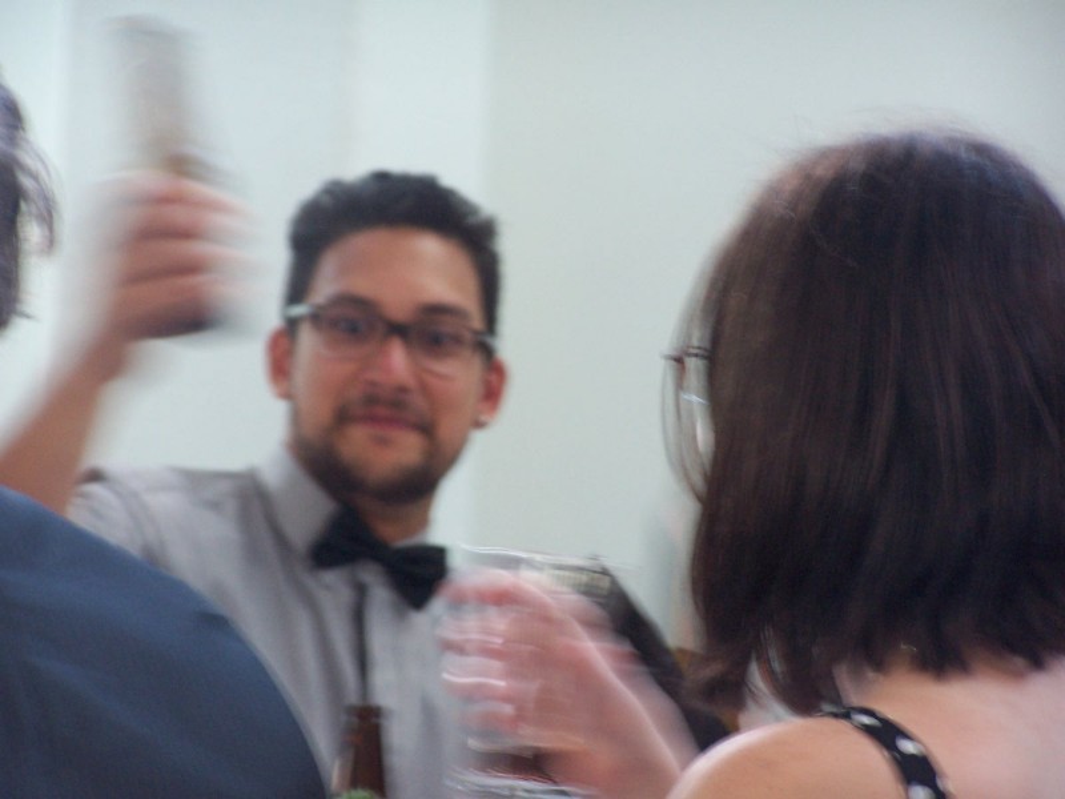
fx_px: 6430
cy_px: 400
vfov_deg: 7.1
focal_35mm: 209
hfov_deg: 9.5
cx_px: 532
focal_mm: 34.6
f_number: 3.2
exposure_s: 1/8
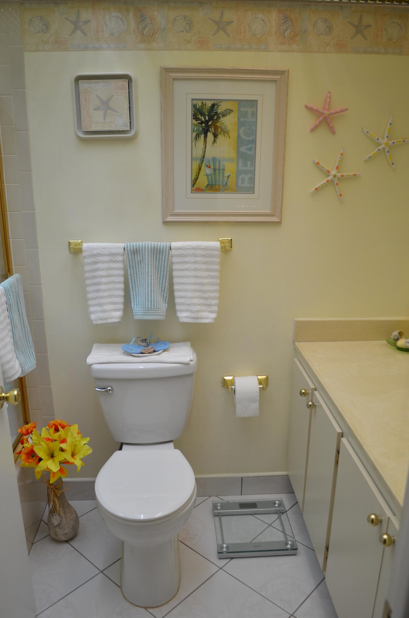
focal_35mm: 28
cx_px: 200
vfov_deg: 65.6
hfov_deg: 46.2
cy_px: 308
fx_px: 479
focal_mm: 18
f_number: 4.5
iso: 400
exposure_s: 1/80
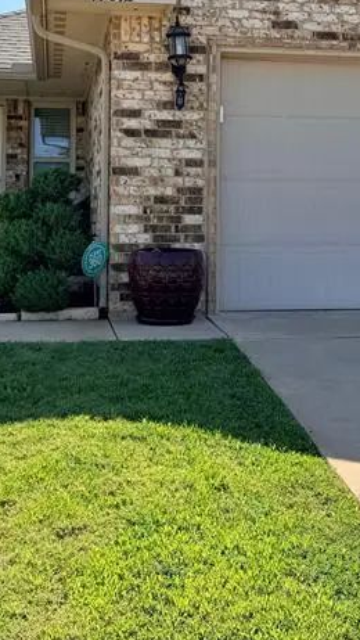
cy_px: 154
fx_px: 984
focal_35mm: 58
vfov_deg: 35.2
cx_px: 238
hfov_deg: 20.7
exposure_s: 1/4975
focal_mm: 6.76
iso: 80
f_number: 1.78
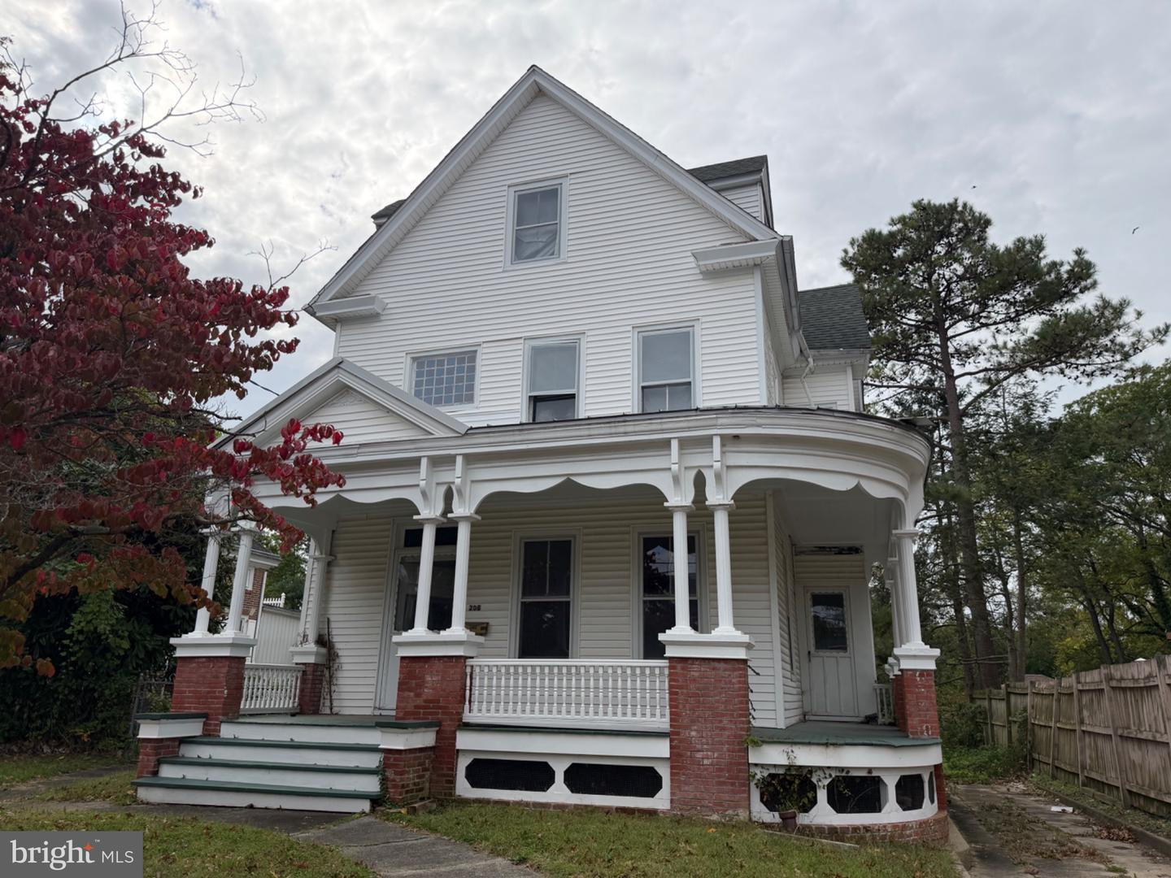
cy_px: 439
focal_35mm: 24
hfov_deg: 71.6
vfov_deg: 56.8
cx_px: 586
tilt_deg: +18.1
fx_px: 812
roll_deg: -0.5
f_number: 1.78
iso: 100
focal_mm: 6.76
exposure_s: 1/5714
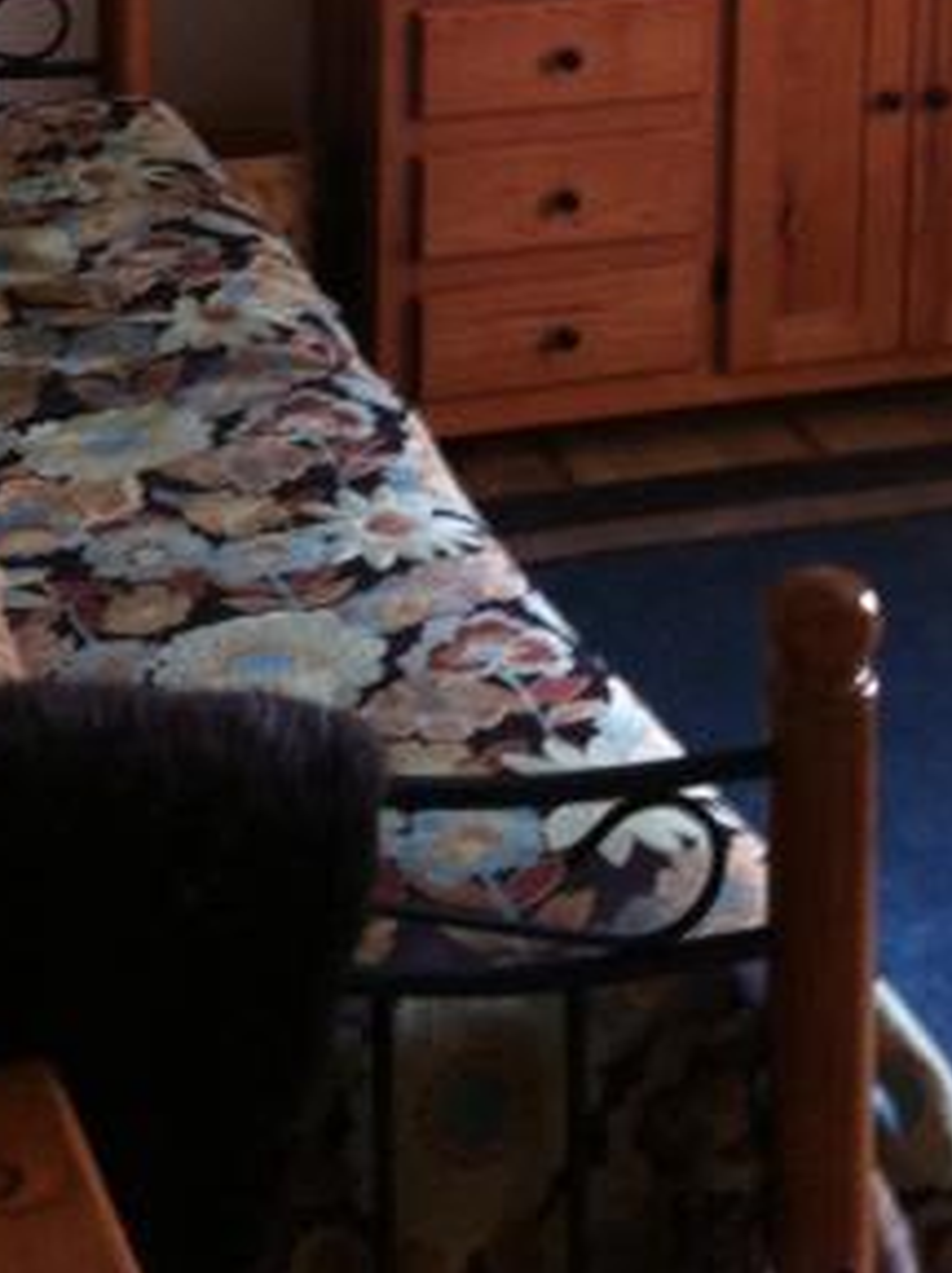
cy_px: -403
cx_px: 566
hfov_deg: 15.8
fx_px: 3418
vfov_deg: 19.4
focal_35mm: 93
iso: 125
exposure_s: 1/15
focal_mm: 3.85
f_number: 2.8
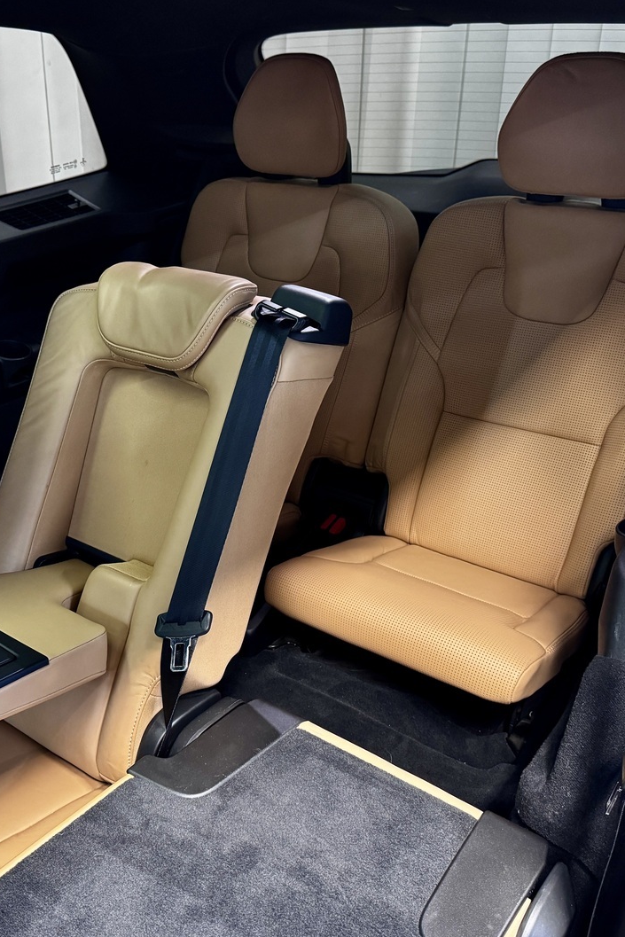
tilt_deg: -25.1
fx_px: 885
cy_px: 471
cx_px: 215
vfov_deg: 55.8
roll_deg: +1.0
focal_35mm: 34
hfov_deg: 38.5
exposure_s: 1/33
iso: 640
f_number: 1.78
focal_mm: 6.76
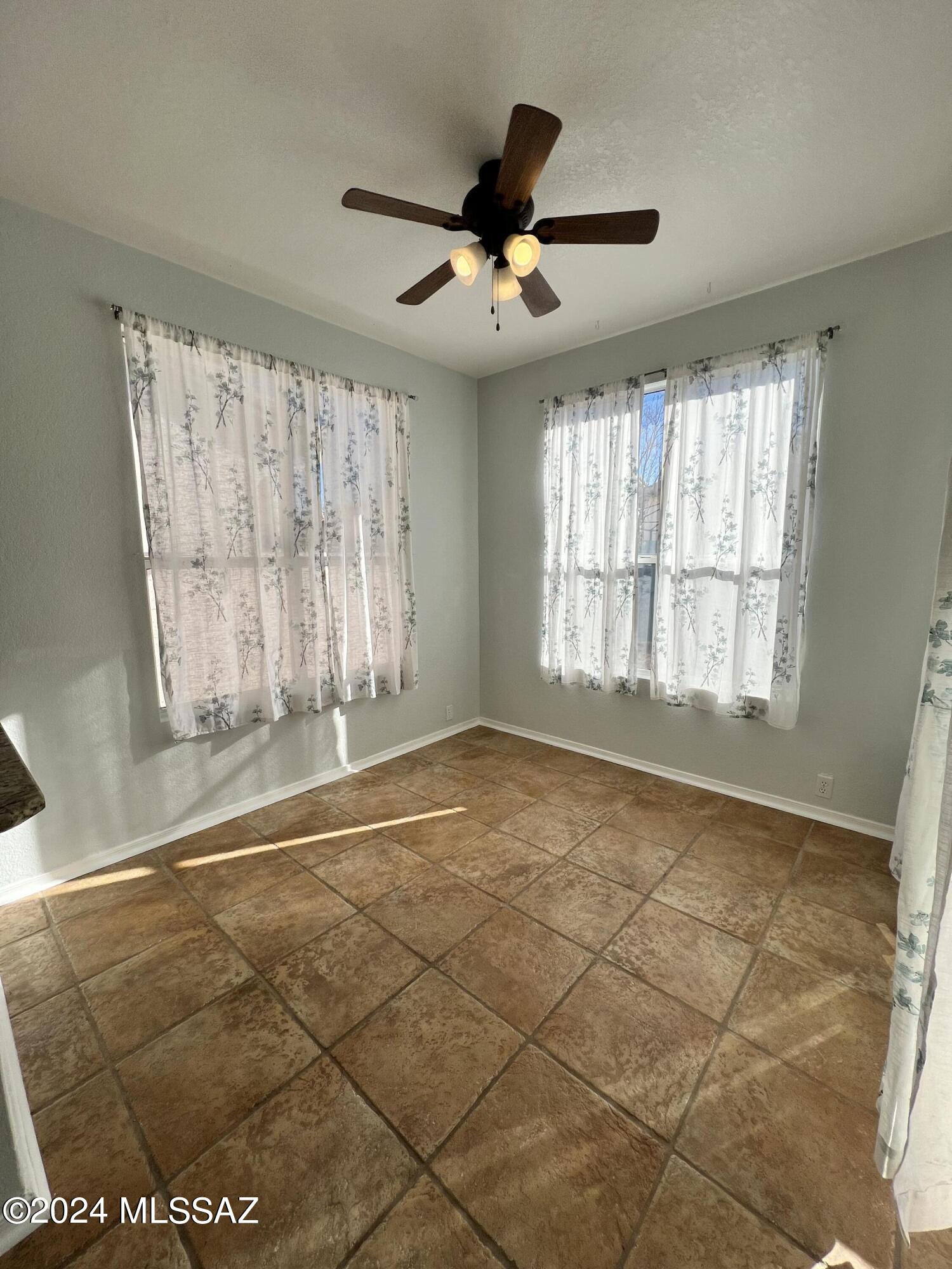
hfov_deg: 89.9
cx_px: 476
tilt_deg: -8.2
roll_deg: +0.4
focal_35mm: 13
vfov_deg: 106.2
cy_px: 634
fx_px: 477
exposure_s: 1/978
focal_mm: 1.57
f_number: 1.8
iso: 32
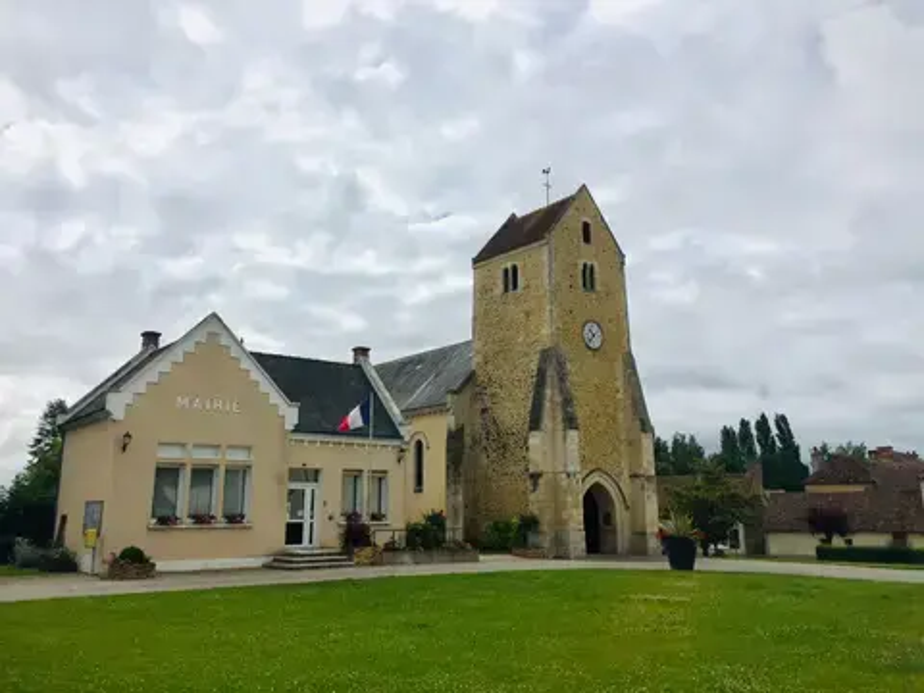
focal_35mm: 29
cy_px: 346
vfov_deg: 48.2
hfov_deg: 61.7
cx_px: 462
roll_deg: +0.6
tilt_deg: +11.5
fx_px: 774
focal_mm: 4.15
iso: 32
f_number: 2.2
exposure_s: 1/2639
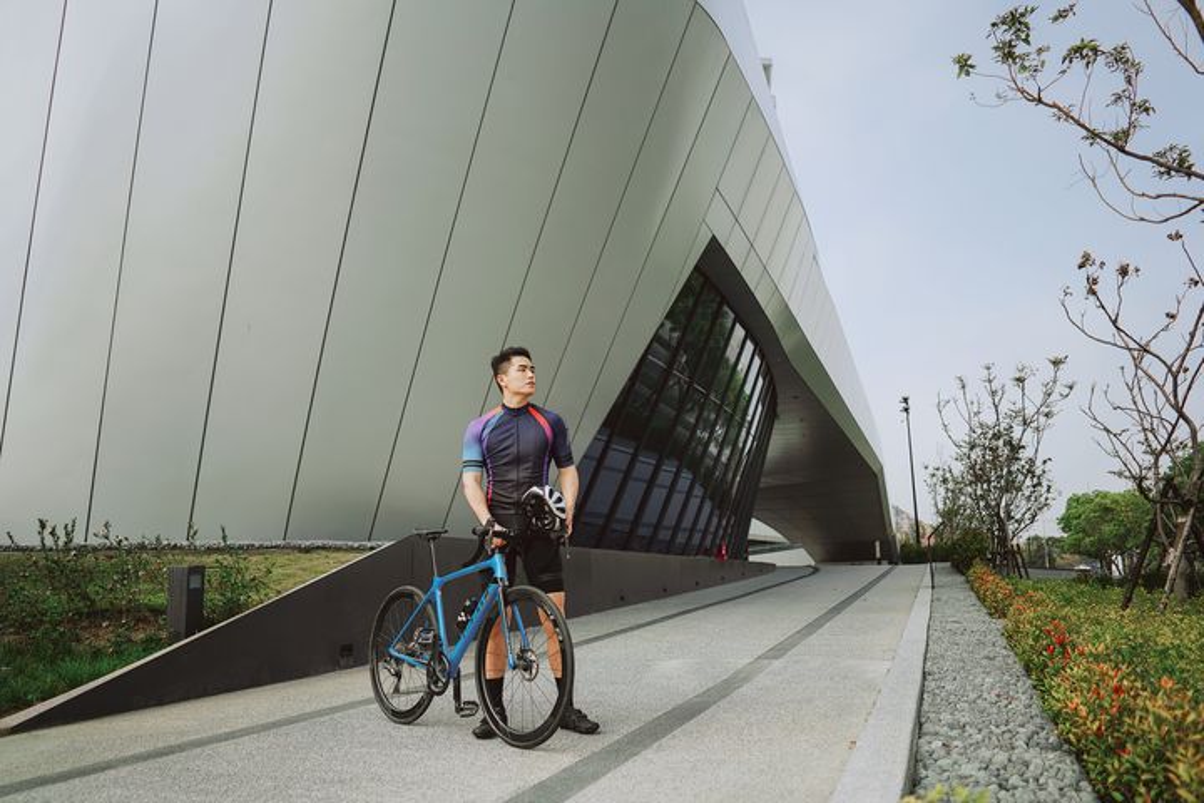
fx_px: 936
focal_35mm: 28
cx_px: 602
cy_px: 402
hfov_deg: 65.5
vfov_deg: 46.4
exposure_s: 1/2500
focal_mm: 28
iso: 100
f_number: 2
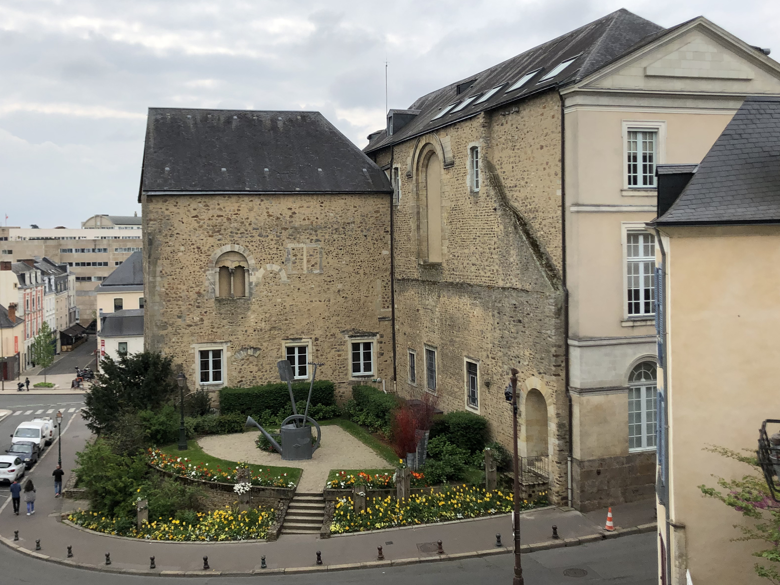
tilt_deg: -1.1
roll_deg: +1.7
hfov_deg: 51.2
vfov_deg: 39.6
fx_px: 811
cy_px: 261
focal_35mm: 36
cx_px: 332
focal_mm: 4
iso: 20
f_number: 1.8
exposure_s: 1/2315
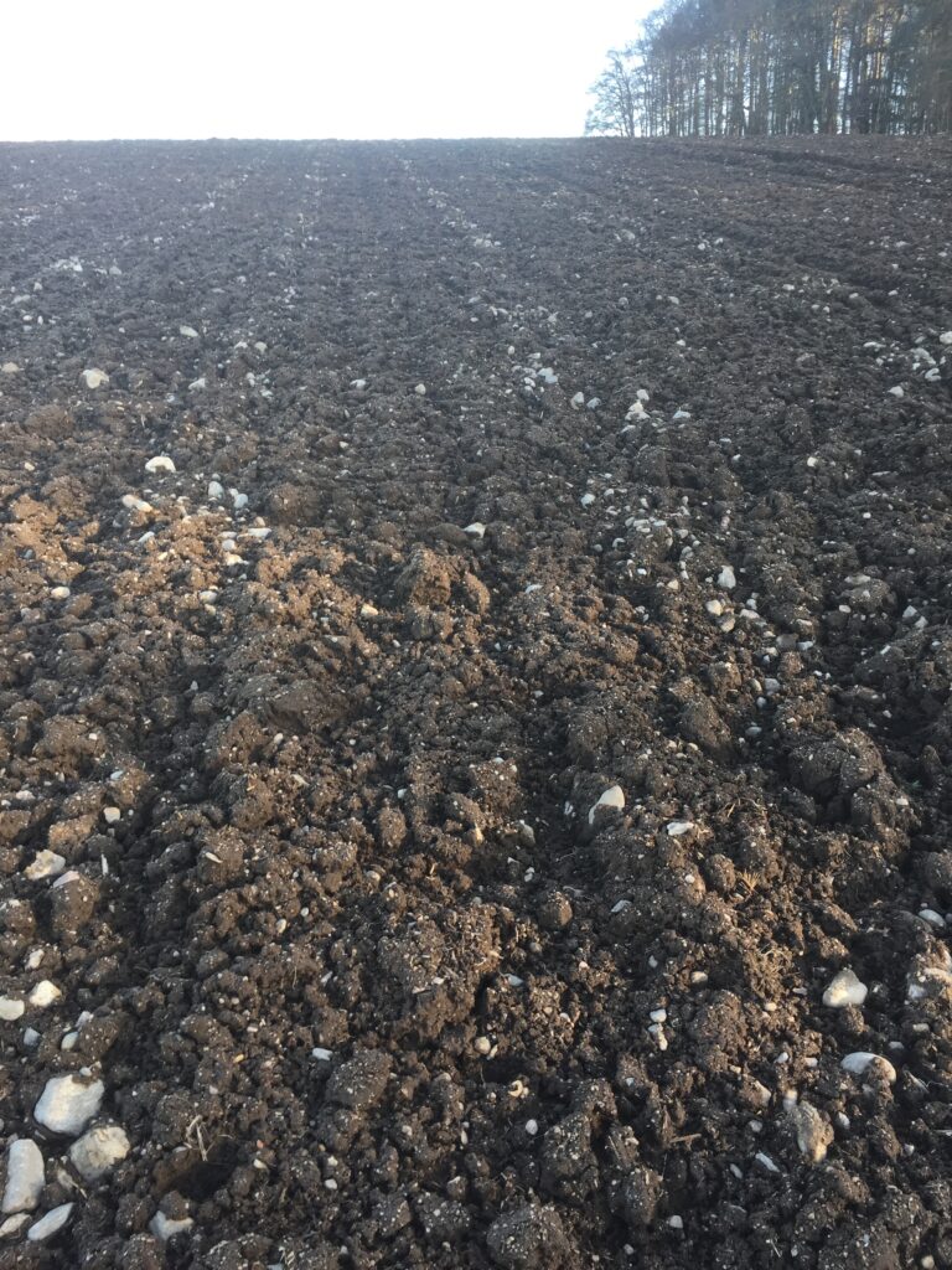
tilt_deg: -19.5
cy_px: 635
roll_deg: -0.2
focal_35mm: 29
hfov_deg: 48.2
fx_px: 1063
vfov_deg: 61.7
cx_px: 476
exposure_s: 1/100
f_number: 2.2
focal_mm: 4.15
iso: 32
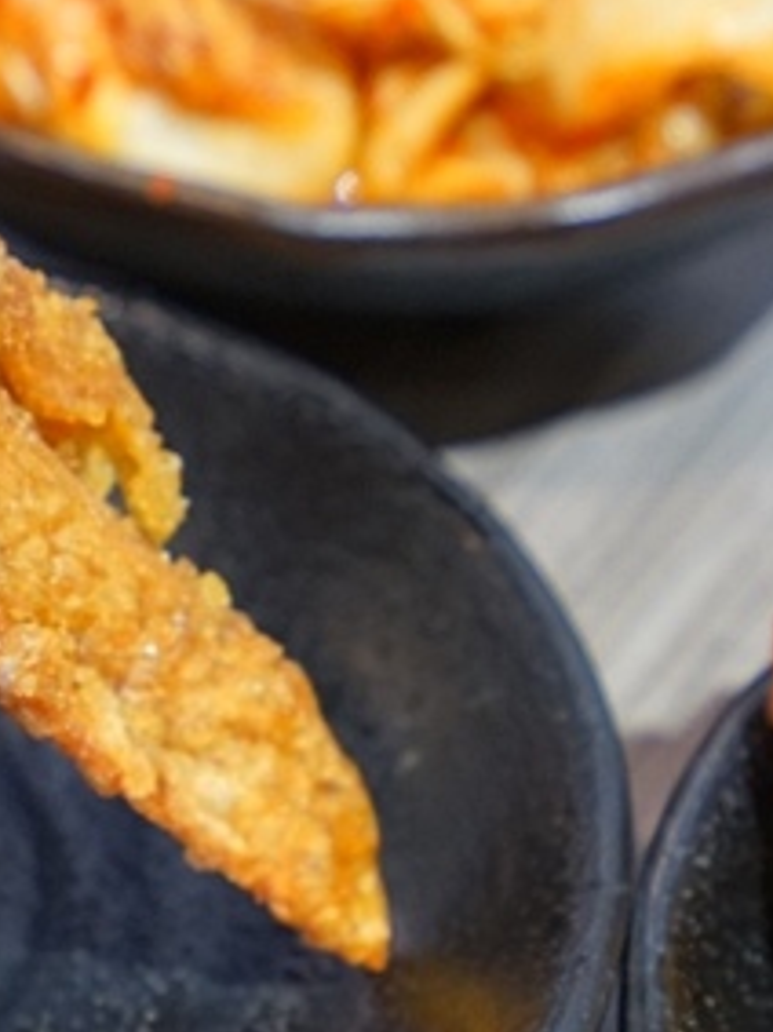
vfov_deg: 20.5
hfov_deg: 15.3
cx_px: 36
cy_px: 782
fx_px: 2831
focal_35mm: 95
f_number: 5.6
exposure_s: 1/20
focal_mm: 35
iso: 1250
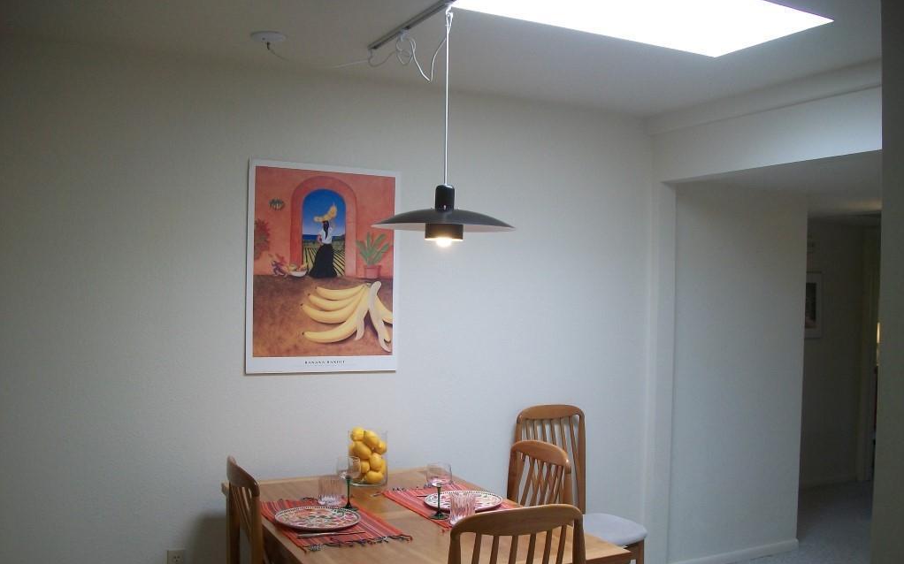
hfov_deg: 56.7
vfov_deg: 37.2
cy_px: 324
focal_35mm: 34
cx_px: 452
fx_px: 837
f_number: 2.9
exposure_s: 1/80
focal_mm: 5.7
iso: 80
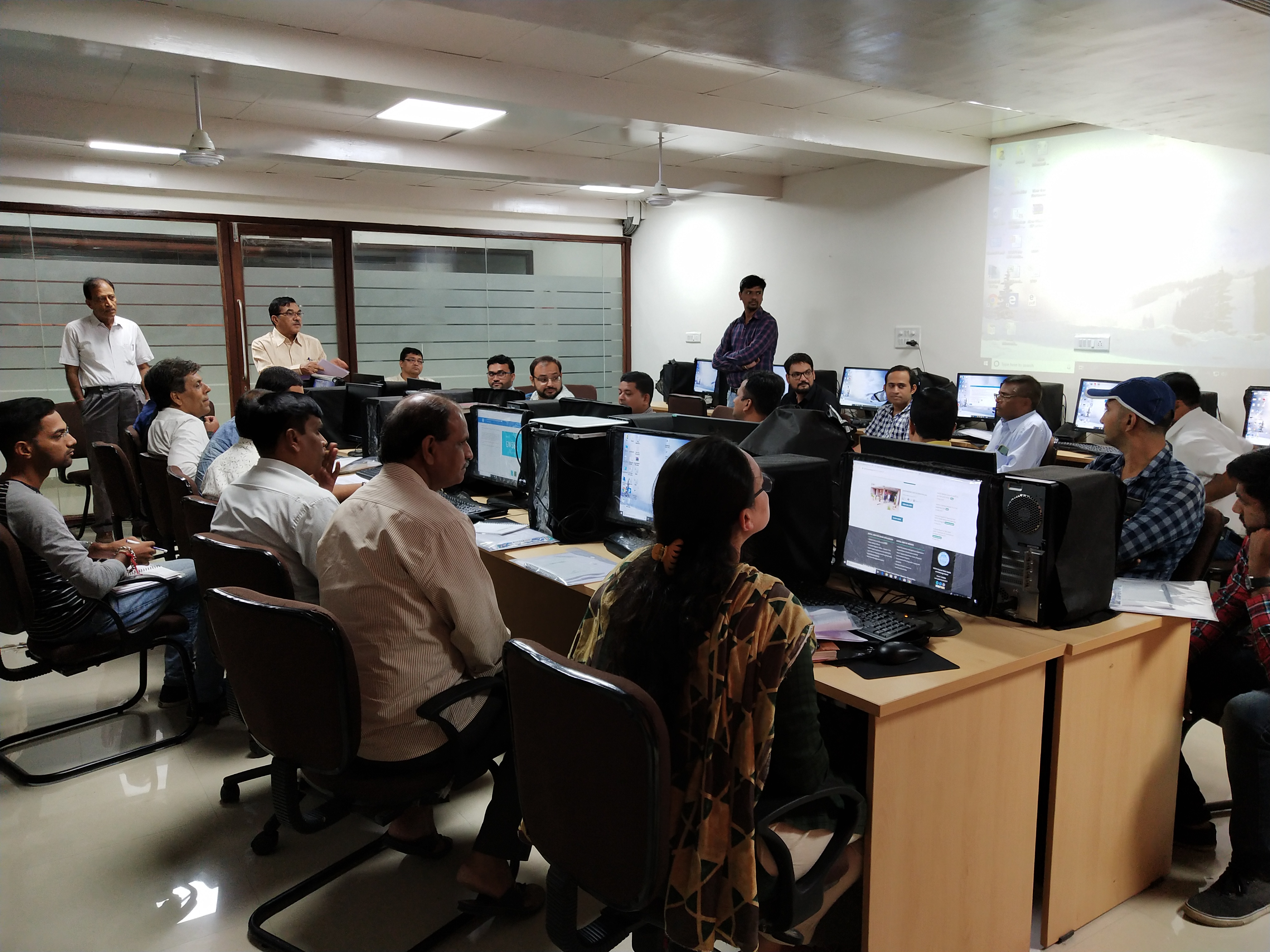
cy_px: 476
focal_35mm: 30
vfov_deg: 46.8
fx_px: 1101
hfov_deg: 60.0
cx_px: 635
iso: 204
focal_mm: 3.95
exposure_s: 1/50
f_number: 1.8
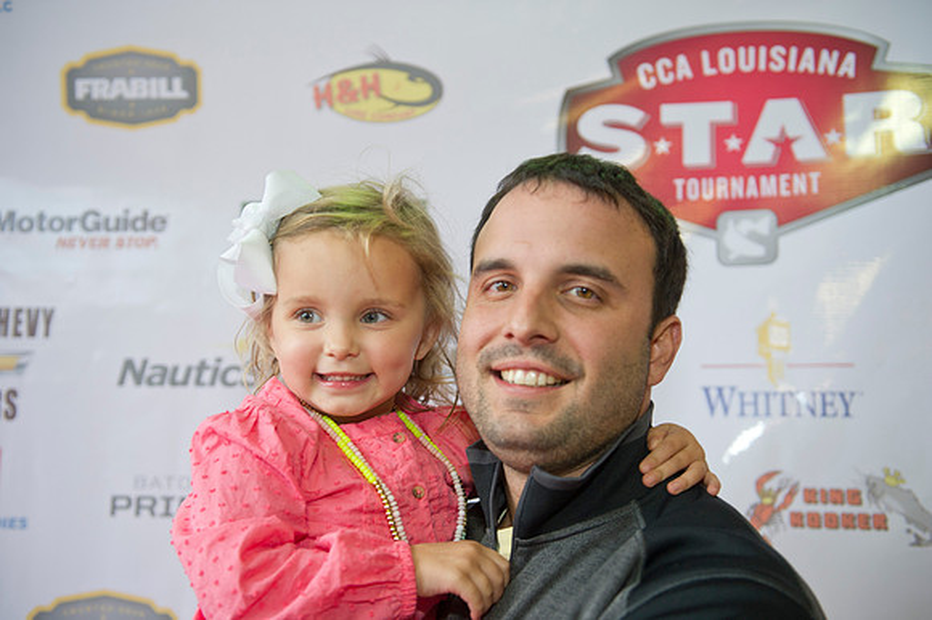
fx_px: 1035
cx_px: 466
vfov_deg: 33.4
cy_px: 310
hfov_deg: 48.5
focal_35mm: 40
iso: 640
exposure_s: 1/125
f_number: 3.2
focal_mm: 40
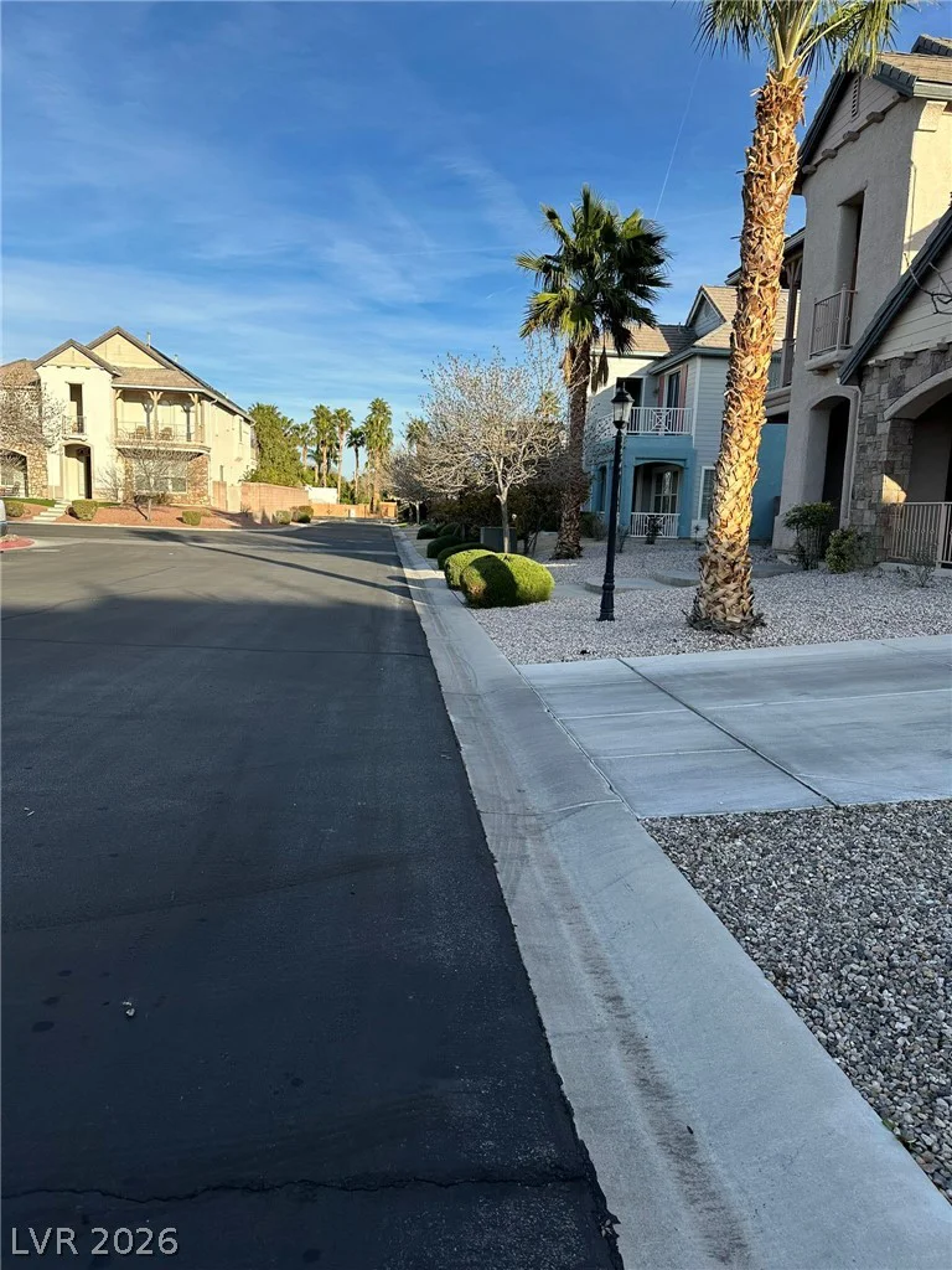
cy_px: 635
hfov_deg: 56.8
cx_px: 476
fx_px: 880
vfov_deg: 71.6
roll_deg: -2.8
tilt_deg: -7.1
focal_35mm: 24
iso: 80
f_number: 1.78
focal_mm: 6.86
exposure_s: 1/2410
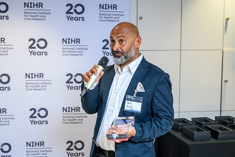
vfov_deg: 24.0
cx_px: 118
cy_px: 78
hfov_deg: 35.3
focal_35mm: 57
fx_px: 369
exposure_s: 1/200
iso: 1250
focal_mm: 56
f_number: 4.5
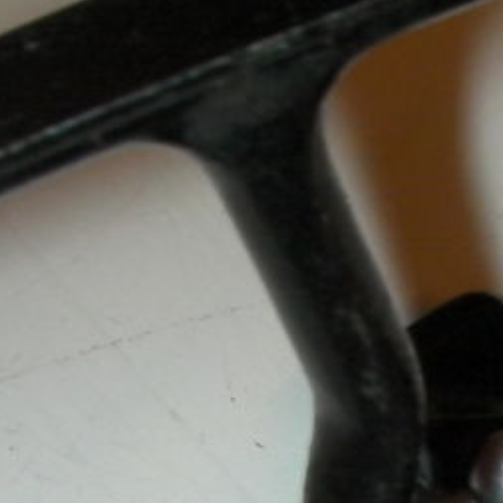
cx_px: 493
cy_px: 682
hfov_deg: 13.0
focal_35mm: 133
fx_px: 2186
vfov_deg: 12.6
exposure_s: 1/30
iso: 200
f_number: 5.6
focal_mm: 6.3
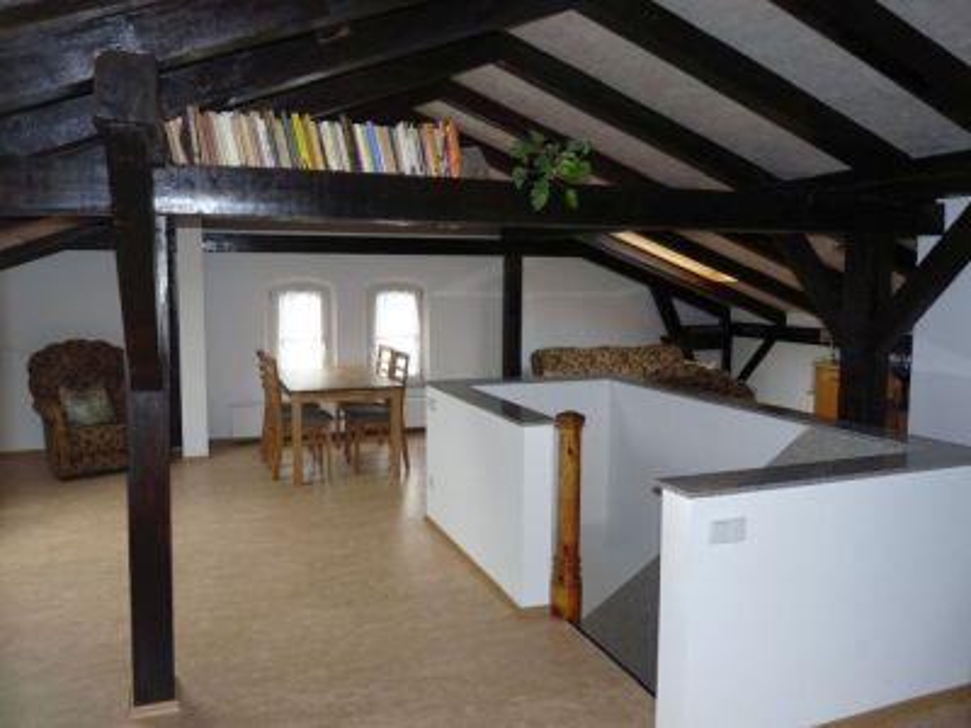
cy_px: 364
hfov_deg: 65.3
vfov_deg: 51.4
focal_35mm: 27
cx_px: 486
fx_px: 757
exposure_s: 1/30
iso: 125
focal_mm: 4.8
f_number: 2.8
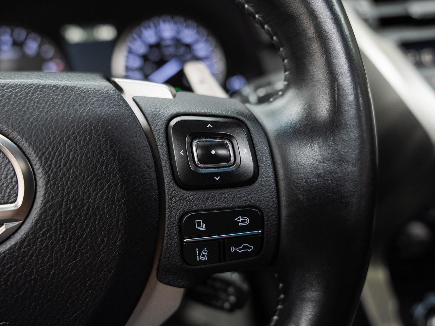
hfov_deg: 60.0
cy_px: 163
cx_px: 218
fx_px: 377
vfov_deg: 46.8
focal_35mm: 30
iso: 1000
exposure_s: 1/60
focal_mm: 27.7
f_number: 3.2
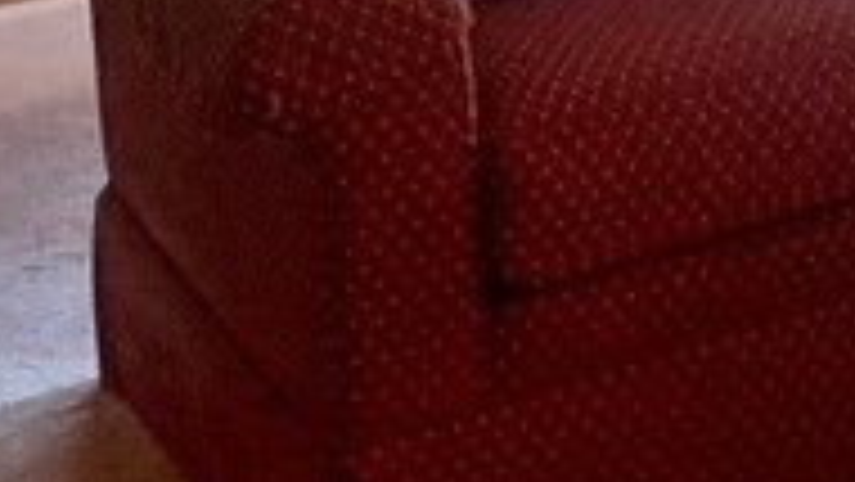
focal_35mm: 153
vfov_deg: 7.2
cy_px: -896
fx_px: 3470
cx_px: 1966
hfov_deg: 11.8
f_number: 1.8
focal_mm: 4.25
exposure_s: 1/60
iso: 200
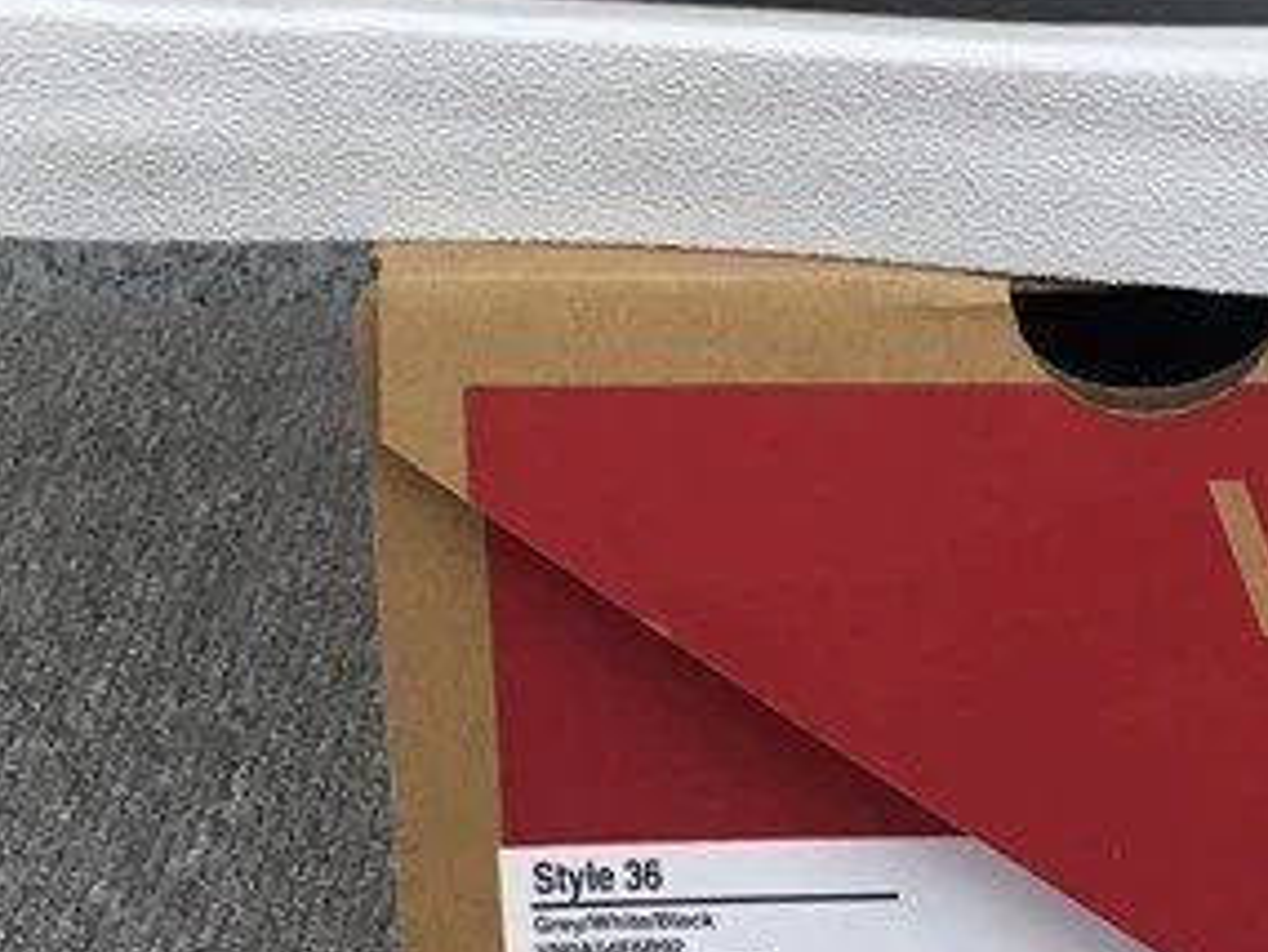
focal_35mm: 98
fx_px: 3591
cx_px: 1108
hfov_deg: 19.7
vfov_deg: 15.0
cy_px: 189
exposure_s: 1/416
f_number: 2.4
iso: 25
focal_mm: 3.3
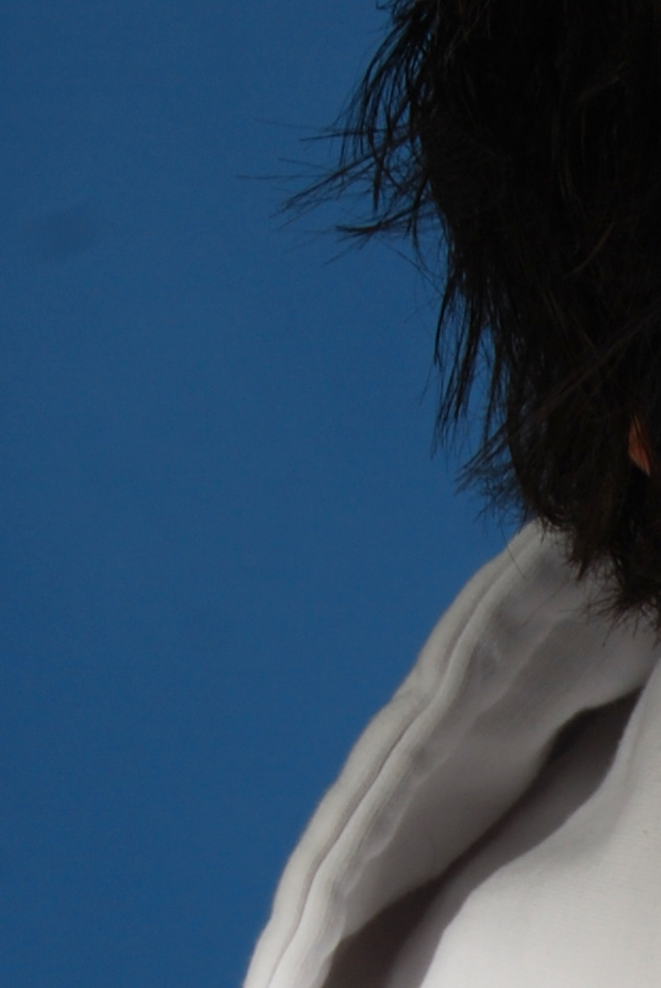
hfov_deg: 4.0
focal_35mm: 344
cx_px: 1154
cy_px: 1268
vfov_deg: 5.9
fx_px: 9451
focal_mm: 55
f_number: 10
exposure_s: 1/40
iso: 100
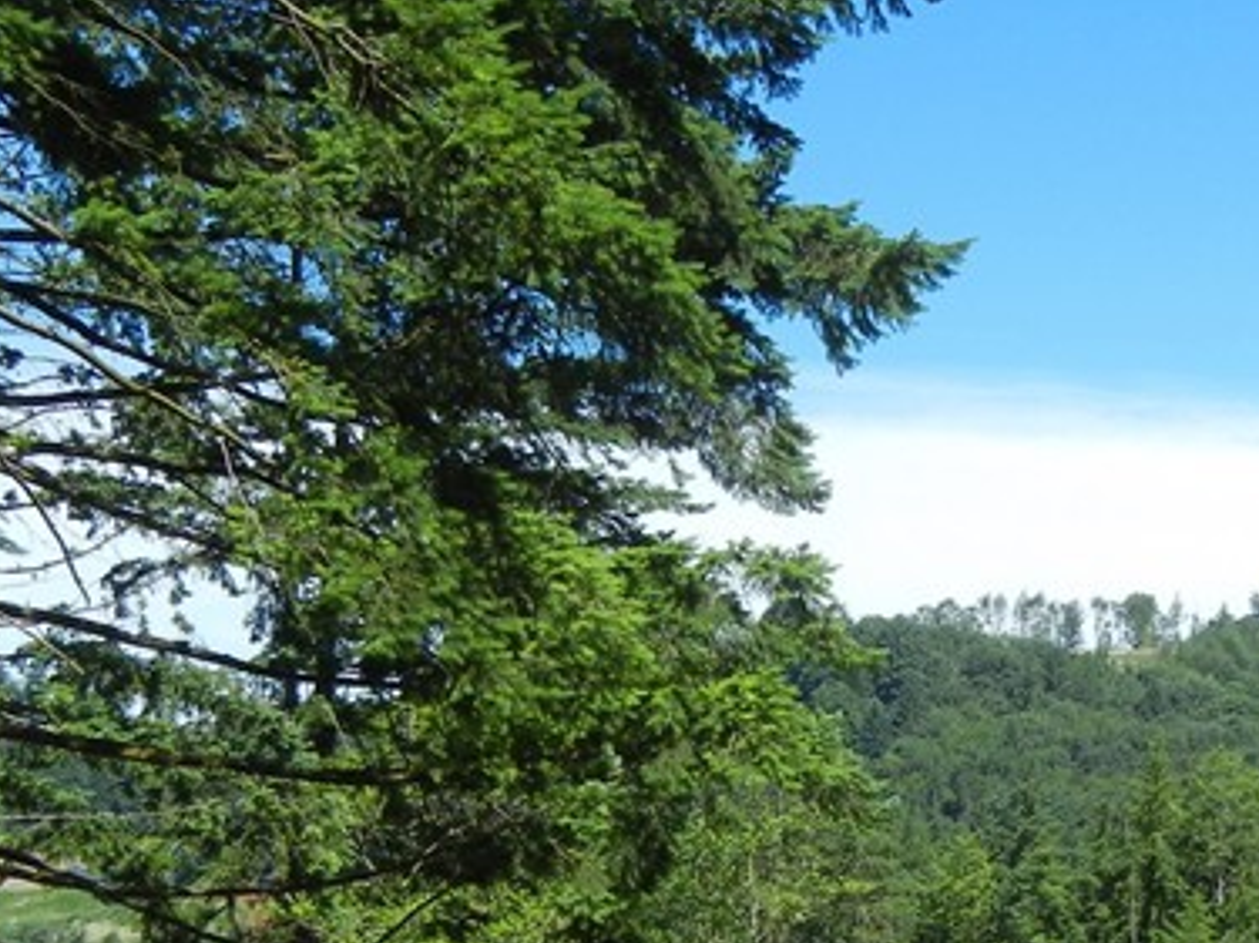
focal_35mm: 82
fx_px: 2981
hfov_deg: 23.8
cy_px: 876
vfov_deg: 17.7
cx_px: 712
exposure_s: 1/276
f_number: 7
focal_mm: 5.4
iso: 160
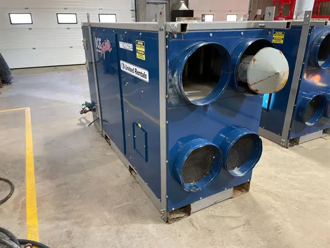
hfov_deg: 67.3
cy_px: 124
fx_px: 248
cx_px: 165
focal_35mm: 26
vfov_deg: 53.1
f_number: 1.6
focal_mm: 4.2
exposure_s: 1/60
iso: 250
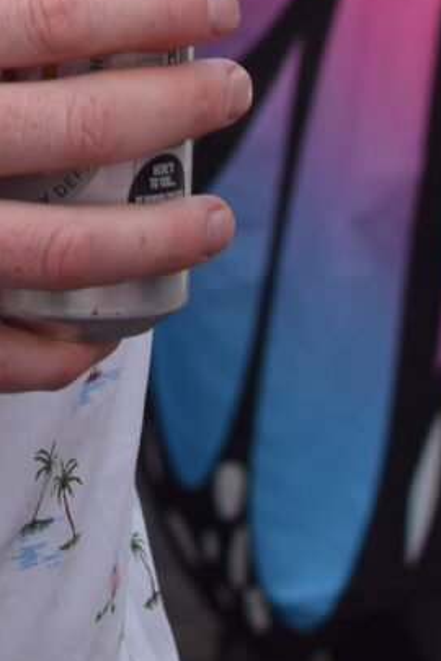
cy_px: -769
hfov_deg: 4.8
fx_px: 5138
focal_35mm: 280
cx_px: -381
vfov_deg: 7.0
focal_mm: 35
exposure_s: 1/1600
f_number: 6.3
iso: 400
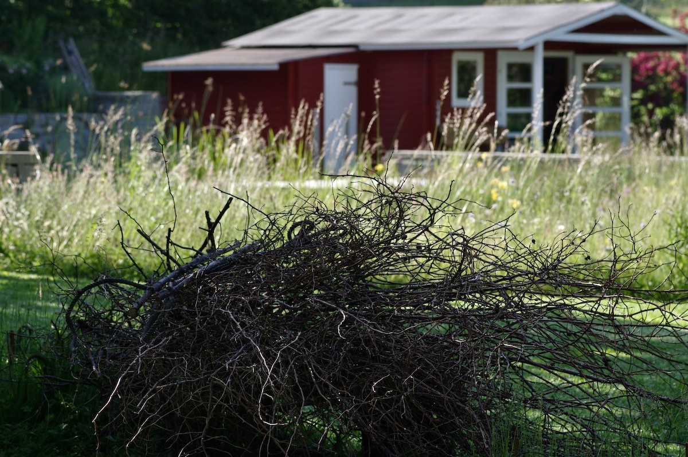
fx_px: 2864
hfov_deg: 13.7
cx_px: 344
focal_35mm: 150
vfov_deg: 9.1
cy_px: 228
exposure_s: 1/500
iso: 400
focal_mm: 100
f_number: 6.3
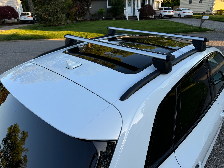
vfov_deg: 56.8
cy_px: 84
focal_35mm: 24
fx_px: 155
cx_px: 112
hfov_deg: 71.6
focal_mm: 6.76
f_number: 1.78
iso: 80
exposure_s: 1/588
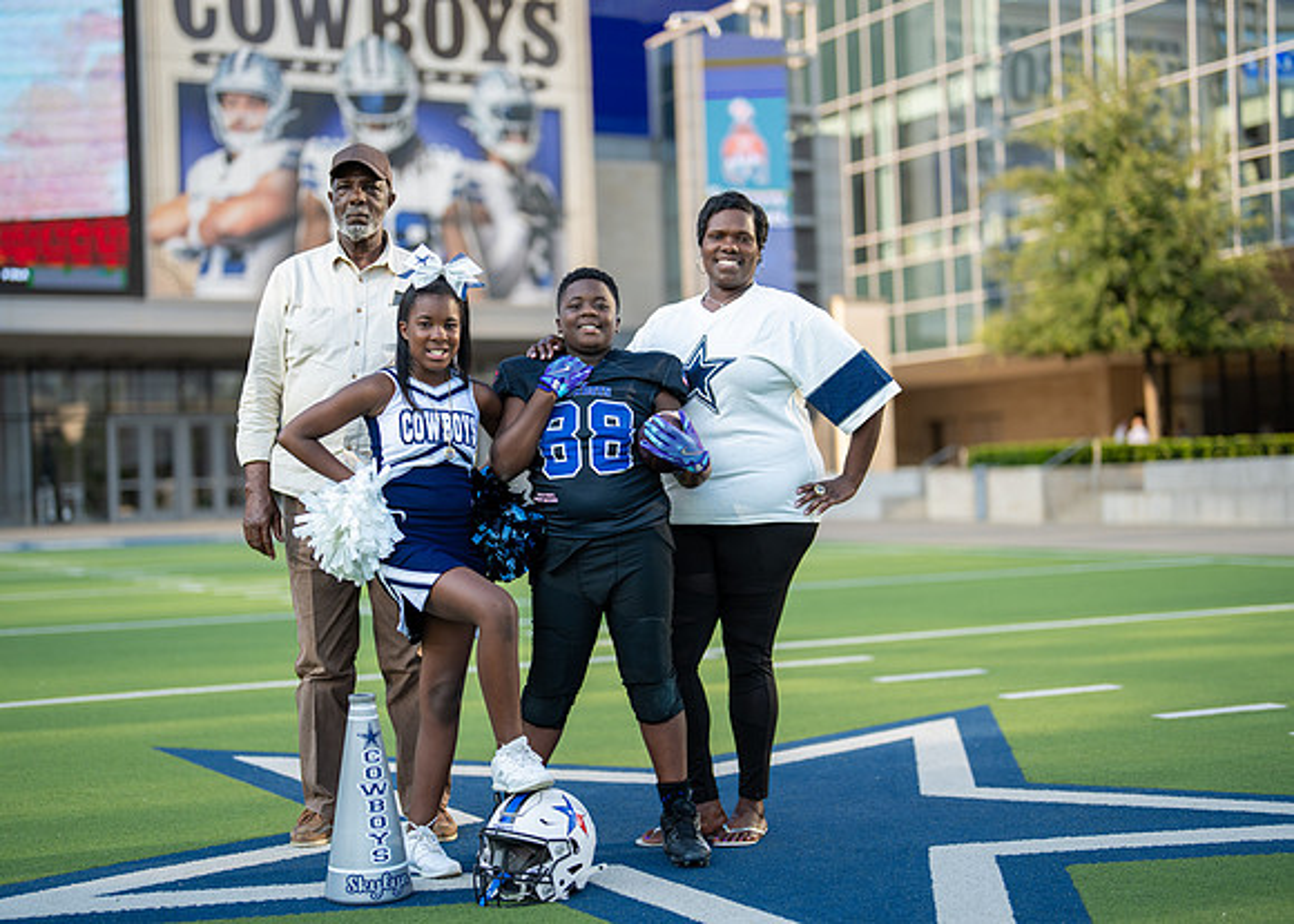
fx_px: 2067
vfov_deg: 25.2
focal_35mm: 56
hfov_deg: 34.8
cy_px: 472
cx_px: 620
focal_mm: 50
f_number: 1.2
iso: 100
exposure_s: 1/2000
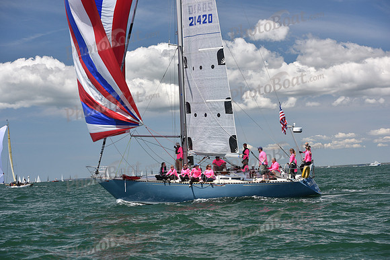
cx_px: 195
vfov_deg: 19.5
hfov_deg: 28.8
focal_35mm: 70
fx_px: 758
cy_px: 130
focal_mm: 70
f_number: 5.6
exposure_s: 1/800
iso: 320
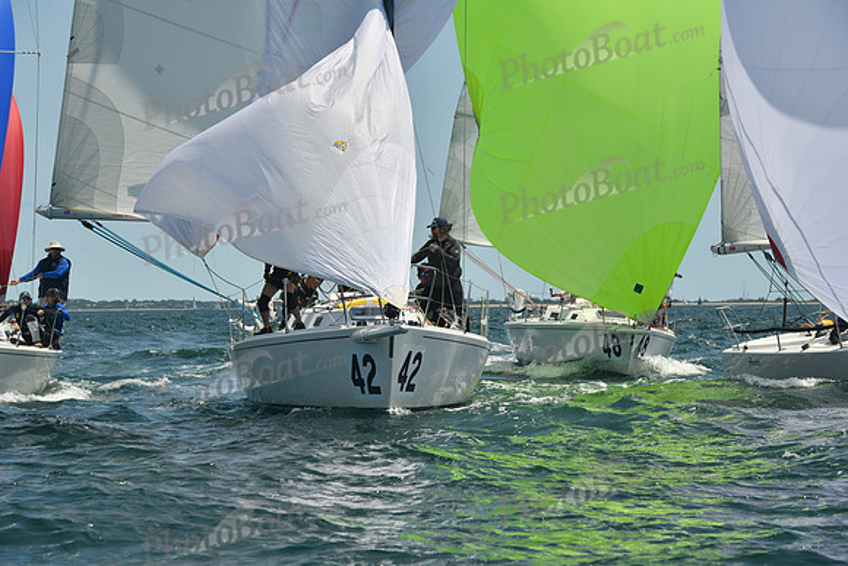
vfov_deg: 10.2
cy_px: 283
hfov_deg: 15.2
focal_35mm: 135
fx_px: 3181
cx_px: 424
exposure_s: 1/640
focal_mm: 135
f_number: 10
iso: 320
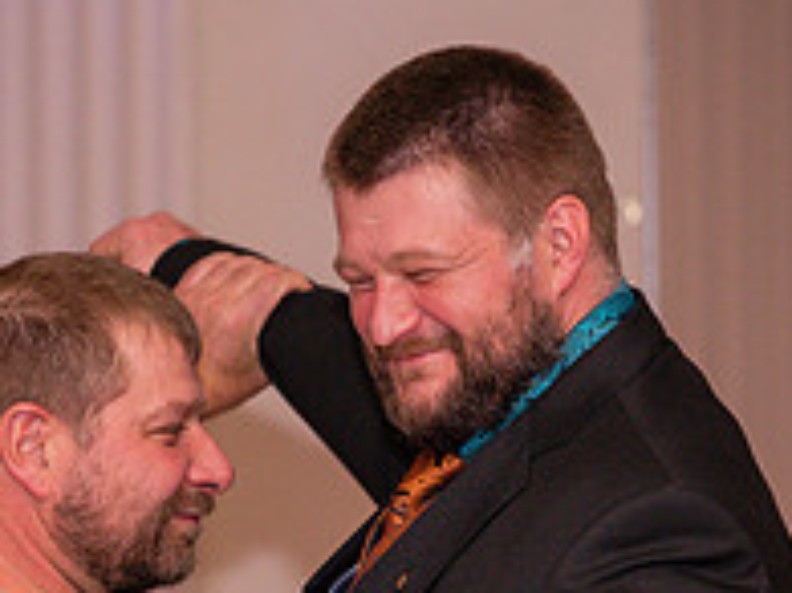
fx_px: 6471
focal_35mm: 283
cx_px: 507
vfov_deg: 5.2
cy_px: 532
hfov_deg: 7.0
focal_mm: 85
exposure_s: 1/125
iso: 640
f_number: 3.2
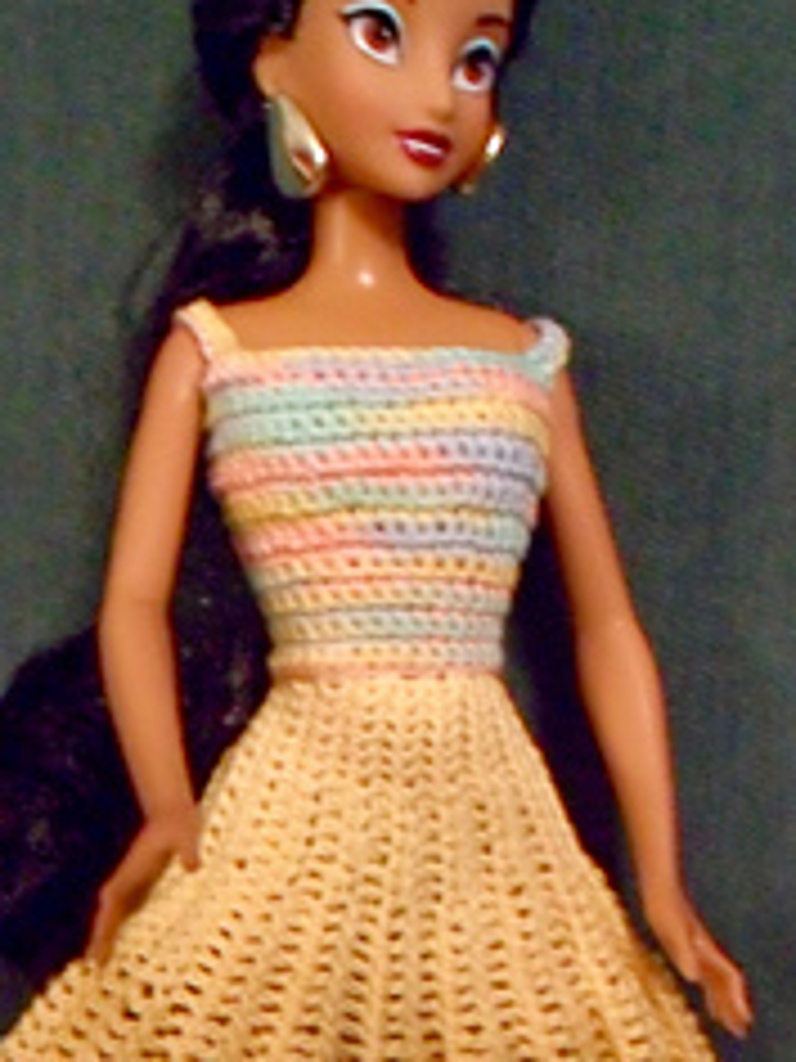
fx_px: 2269
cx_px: 483
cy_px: 932
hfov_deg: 19.9
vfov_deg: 25.6
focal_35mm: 74
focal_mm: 6.2
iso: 400
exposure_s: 1/10
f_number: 2.8
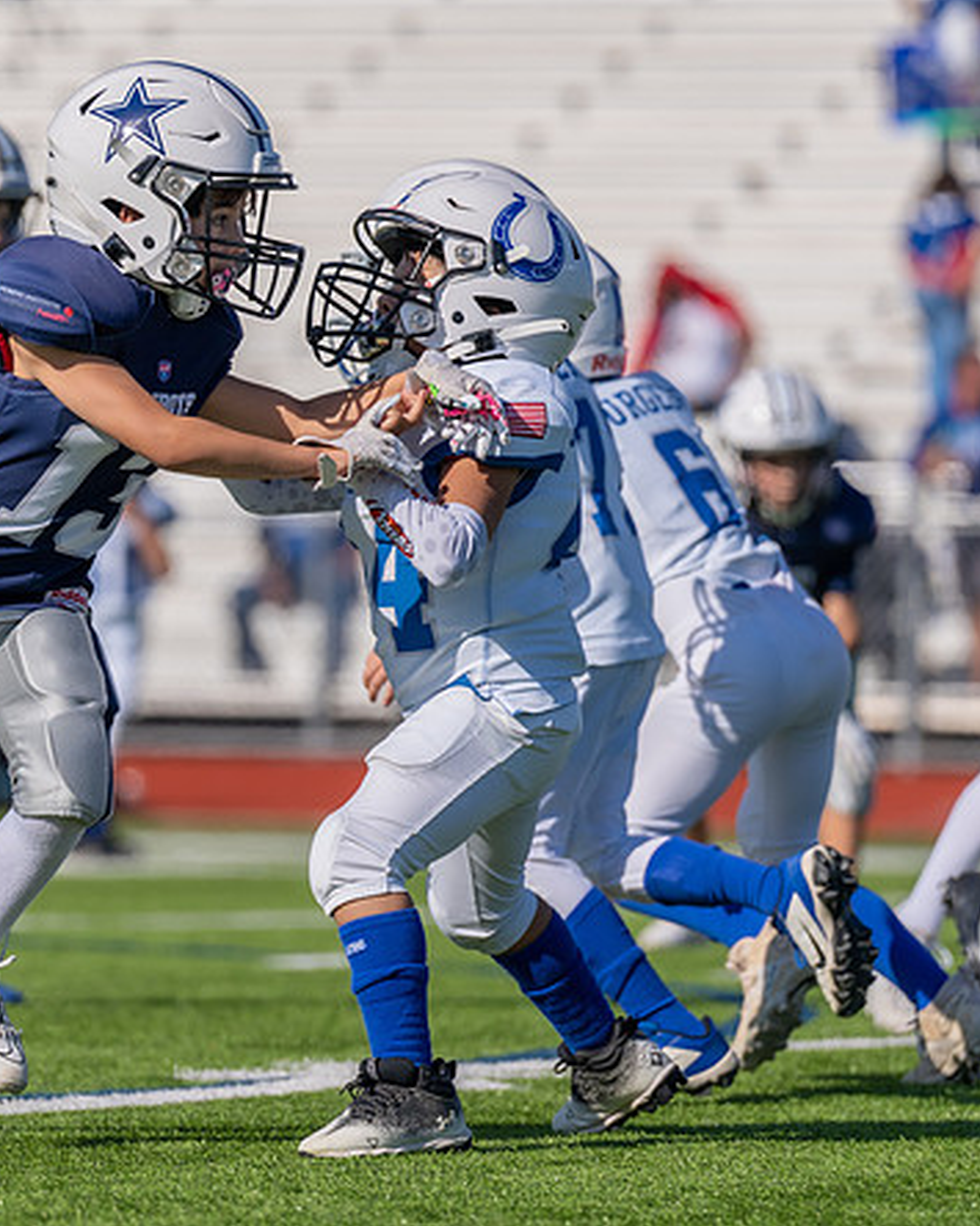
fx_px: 13347
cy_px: 642
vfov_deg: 5.3
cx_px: 176
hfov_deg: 4.2
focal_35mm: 368
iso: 100
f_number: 3.5
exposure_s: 1/2000
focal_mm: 200
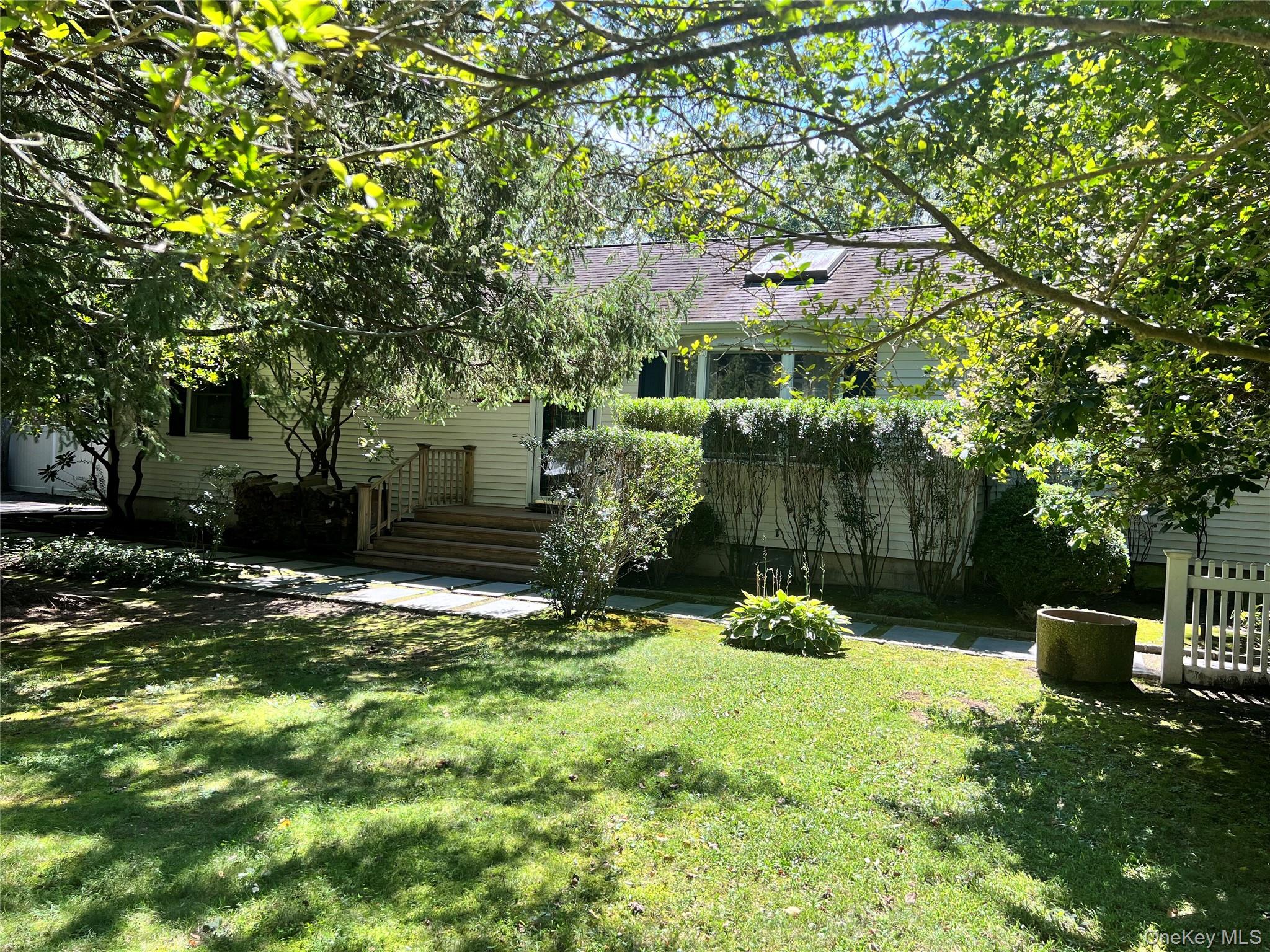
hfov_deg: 67.3
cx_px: 635
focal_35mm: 26
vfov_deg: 53.1
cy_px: 476
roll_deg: -2.5
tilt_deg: -0.6
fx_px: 954
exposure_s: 1/763
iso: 50
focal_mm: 5.7
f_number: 1.5
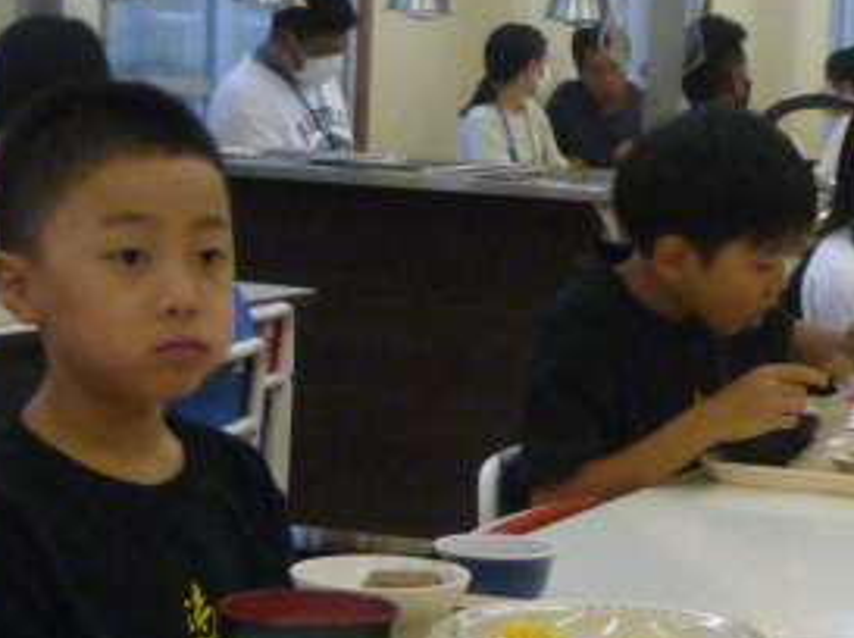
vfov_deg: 13.7
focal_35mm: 108
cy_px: 410
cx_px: 757
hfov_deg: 18.0
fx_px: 2661
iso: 400
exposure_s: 1/60
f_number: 2.8
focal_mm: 4.5
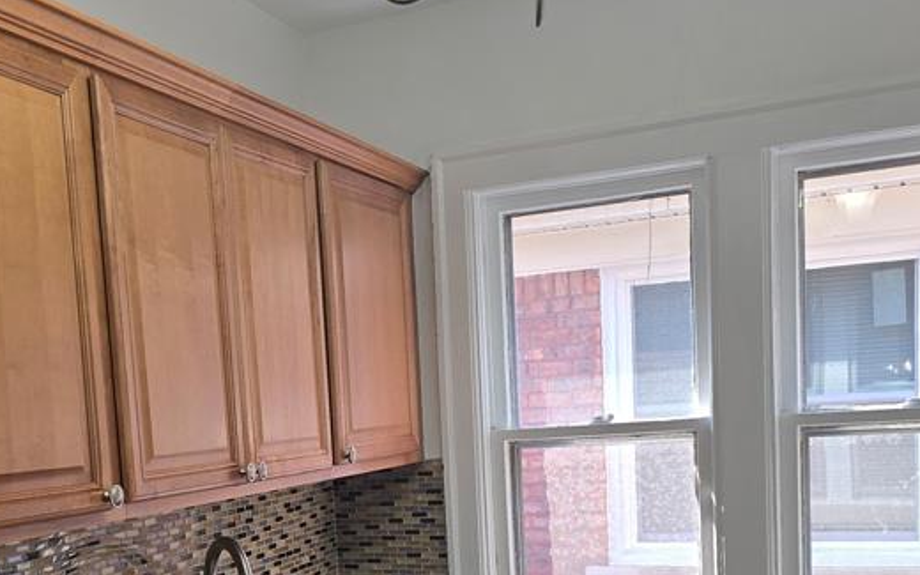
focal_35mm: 48
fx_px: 1204
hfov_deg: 41.2
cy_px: 548
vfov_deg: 25.8
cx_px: 288
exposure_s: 1/60
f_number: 1.7
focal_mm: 6.3
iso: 25
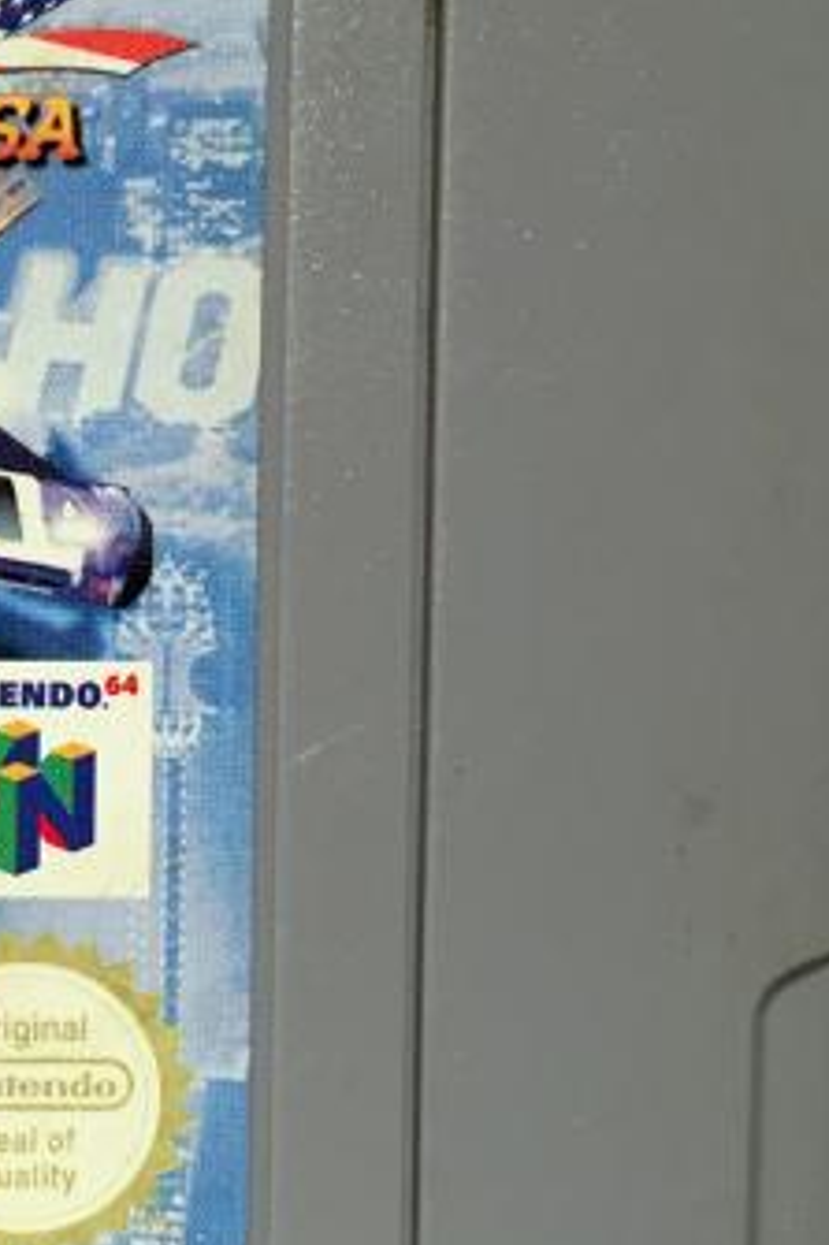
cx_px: -409
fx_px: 2489
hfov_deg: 17.1
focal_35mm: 72
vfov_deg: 28.1
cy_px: 621
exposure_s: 1/33
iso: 50
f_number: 2.2
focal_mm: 4.15
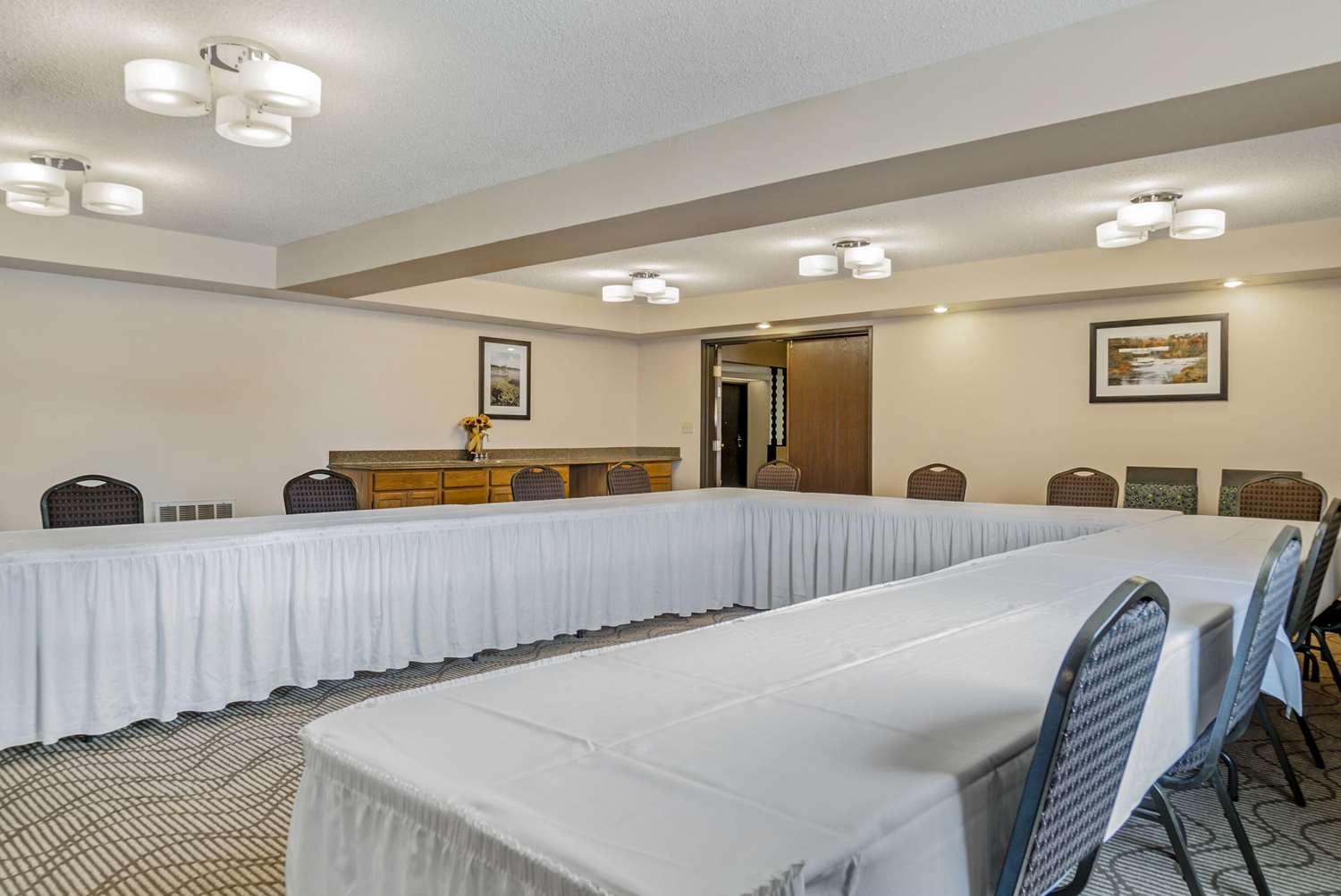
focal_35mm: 24
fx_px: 894
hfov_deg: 73.7
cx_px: 670
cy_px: 448
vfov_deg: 53.2
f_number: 10
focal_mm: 24
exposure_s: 1/8
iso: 400
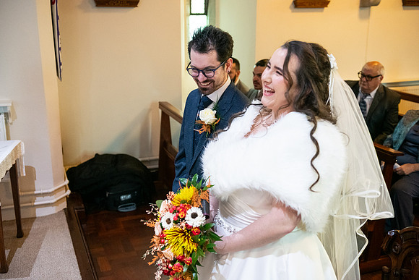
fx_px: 489
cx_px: 210
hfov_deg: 46.4
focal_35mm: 42
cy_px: 140
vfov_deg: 31.9
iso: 1600
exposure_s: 1/160
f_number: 3.5
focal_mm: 42
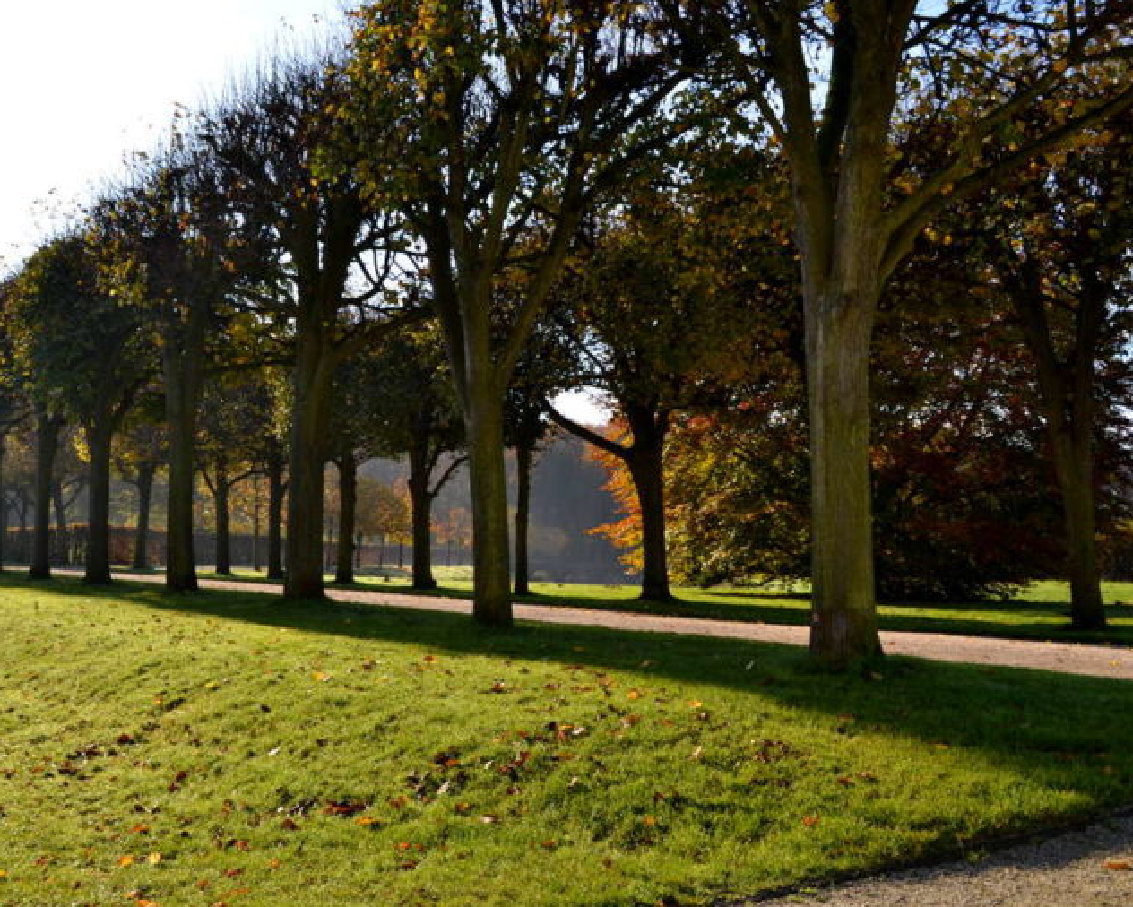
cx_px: 479
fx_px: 1375
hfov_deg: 44.6
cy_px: 454
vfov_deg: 36.5
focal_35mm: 41
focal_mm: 24
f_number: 8
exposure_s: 1/160
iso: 100
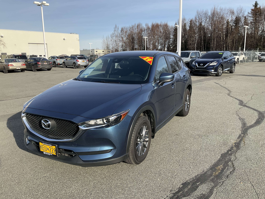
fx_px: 222
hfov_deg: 61.7
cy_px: 100
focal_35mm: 29
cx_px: 132
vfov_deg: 48.2
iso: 25
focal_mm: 3
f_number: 1.8
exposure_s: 1/1250
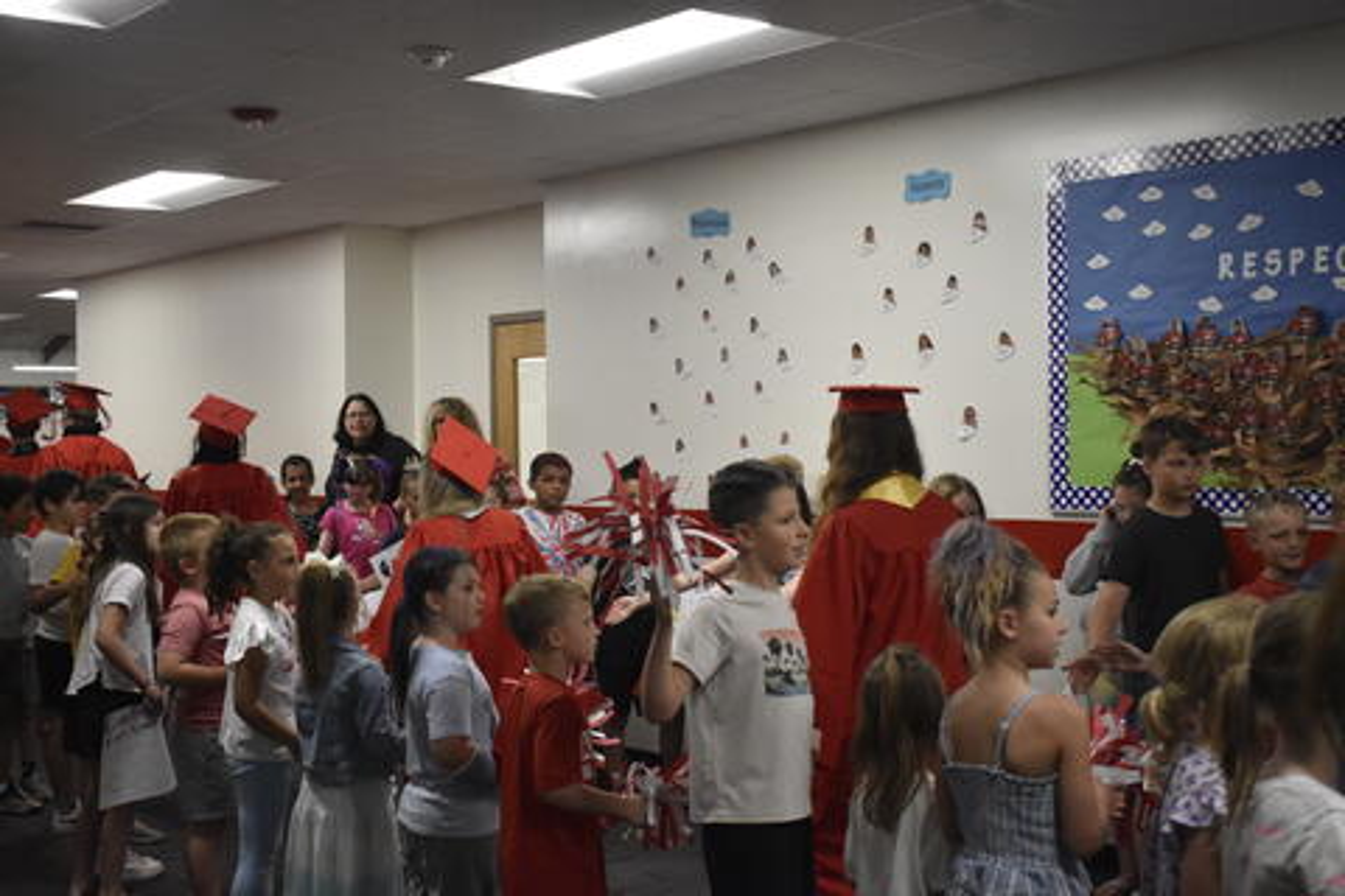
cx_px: 672
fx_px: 1737
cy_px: 448
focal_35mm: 46
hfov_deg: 42.3
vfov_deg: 28.9
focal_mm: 31
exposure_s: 1/400
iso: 3200
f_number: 4.2
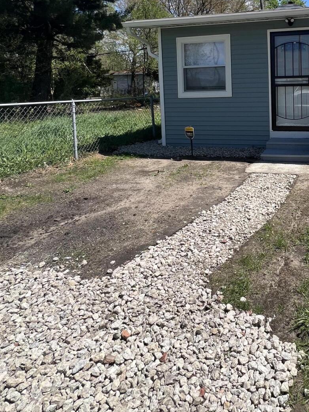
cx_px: 278
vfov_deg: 65.2
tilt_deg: -2.7
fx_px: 298
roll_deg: +1.7
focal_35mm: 25
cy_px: 103
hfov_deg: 49.0
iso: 32
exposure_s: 1/1292
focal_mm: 1.57
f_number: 1.8
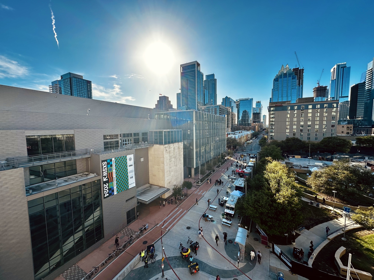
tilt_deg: -4.7
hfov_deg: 102.1
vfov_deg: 85.7
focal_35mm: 14
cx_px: 187
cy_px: 140
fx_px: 151
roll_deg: +0.8
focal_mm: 2.22
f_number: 2.2
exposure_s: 1/1221
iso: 50
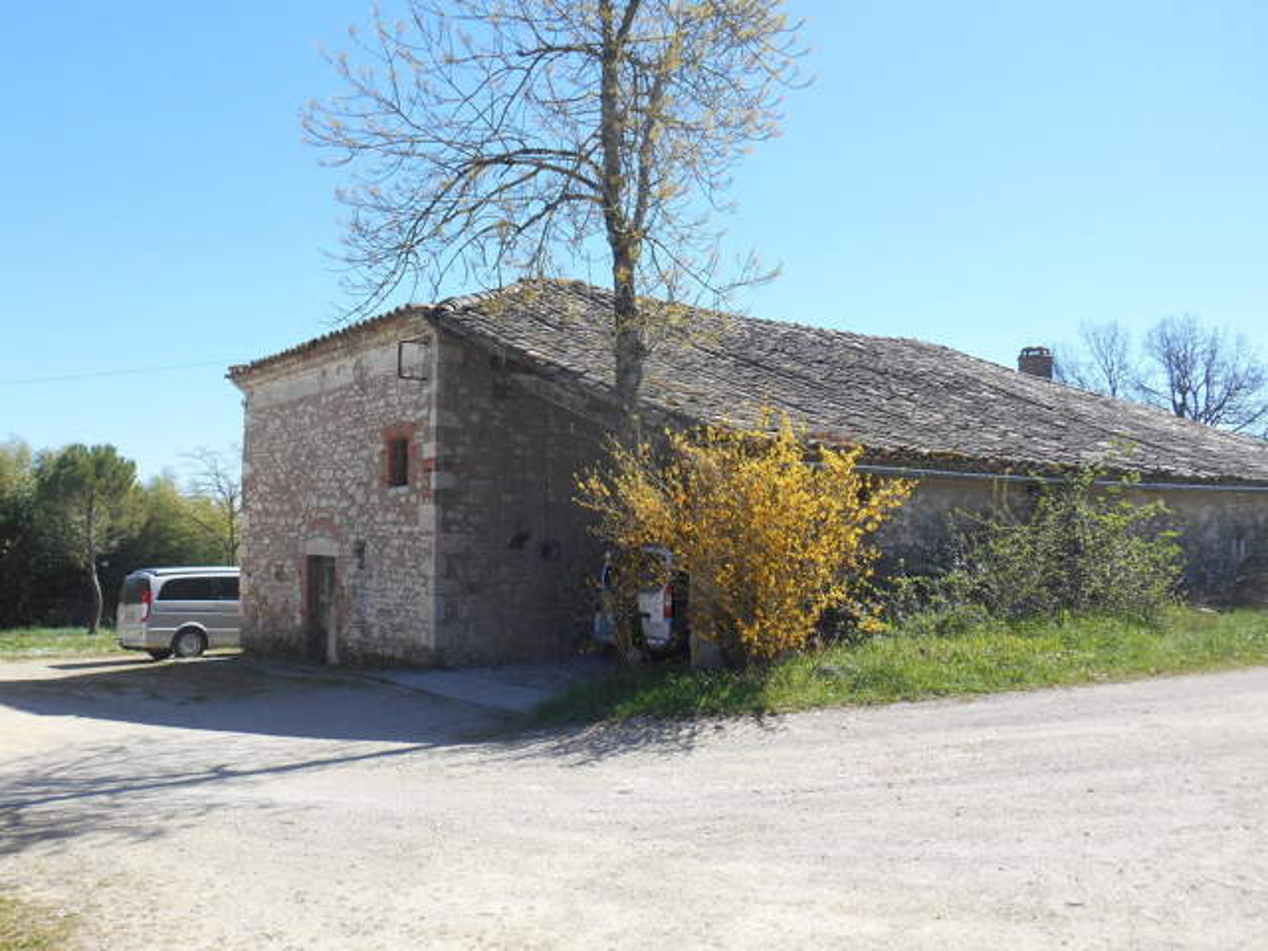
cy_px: 476
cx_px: 634
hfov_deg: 58.4
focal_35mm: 31
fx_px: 1136
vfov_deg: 45.4
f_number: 3.6
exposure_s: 1/500
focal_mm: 5.5
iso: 80
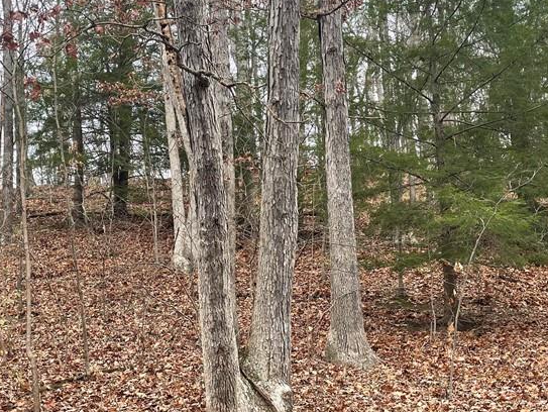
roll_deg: +4.4
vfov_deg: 29.5
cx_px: 250
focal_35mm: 49
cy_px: 283
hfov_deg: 38.9
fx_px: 776
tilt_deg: +17.0
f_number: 1.6
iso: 32
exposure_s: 1/273
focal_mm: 4.2
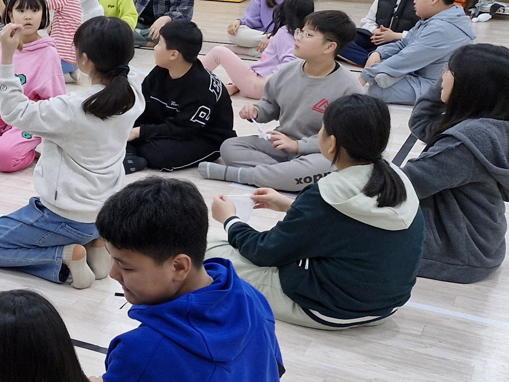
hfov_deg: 22.9
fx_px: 1059
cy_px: 171
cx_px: -213
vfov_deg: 20.4
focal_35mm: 72
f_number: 1.8
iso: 200
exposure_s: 1/120
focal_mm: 5.54
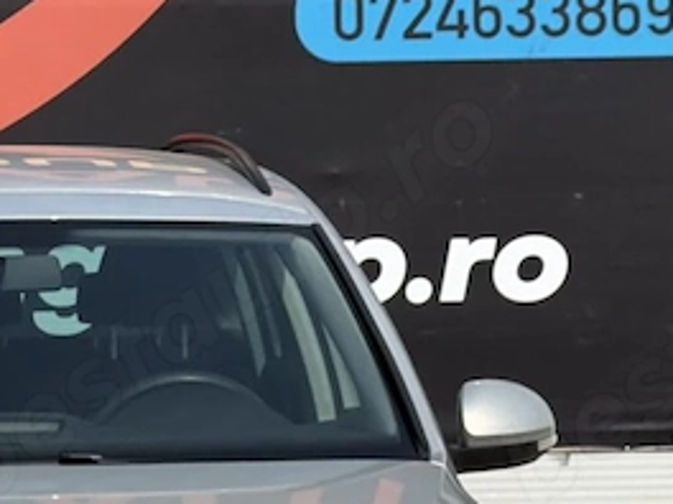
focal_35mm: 182
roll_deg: +1.4
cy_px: 351
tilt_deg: -1.7
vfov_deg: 8.2
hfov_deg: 10.8
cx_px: -13
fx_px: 3538
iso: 64
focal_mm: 6.76
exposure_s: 1/7874
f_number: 1.78
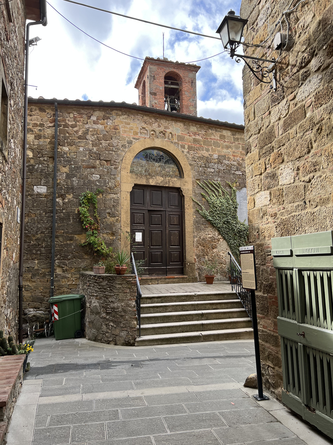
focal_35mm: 26
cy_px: 222
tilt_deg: +7.3
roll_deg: +0.7
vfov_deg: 67.3
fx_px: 333
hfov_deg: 53.1
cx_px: 166
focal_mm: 5.7
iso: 50
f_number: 1.5
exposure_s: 1/1147
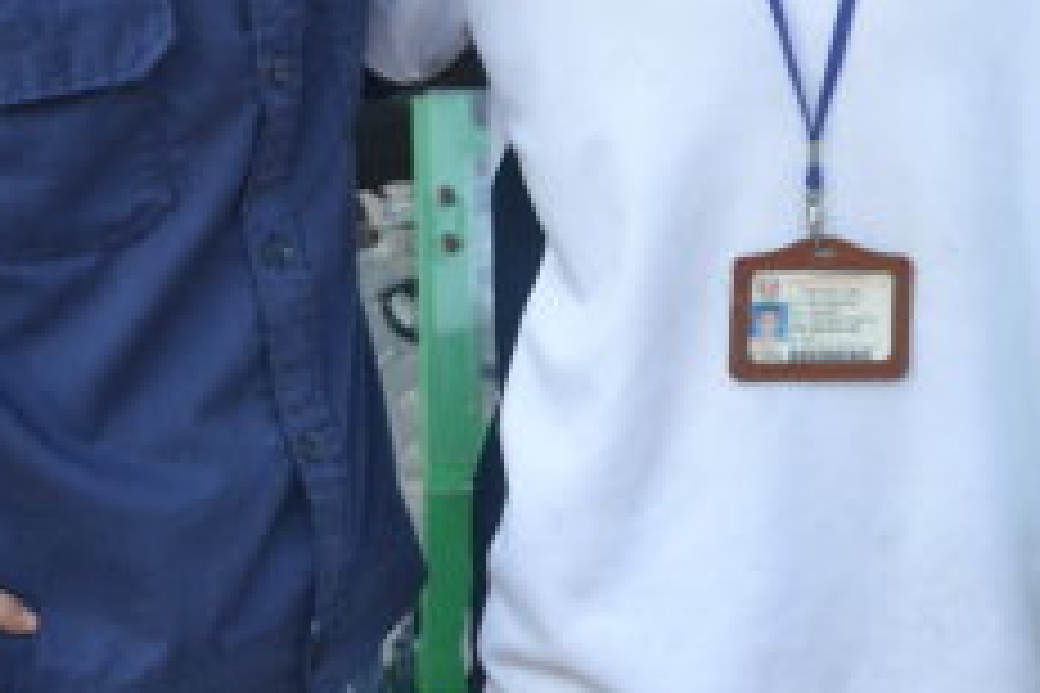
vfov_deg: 13.7
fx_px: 2744
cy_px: -268
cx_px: 727
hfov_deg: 21.3
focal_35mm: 95
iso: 100
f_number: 4
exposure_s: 1/125
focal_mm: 22
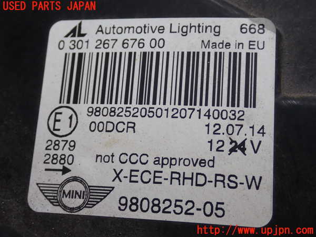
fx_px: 493
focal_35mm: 54
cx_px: 158
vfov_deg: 27.0
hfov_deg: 35.5
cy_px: 118
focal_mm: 9.65
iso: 200
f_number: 3.3
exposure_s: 1/125
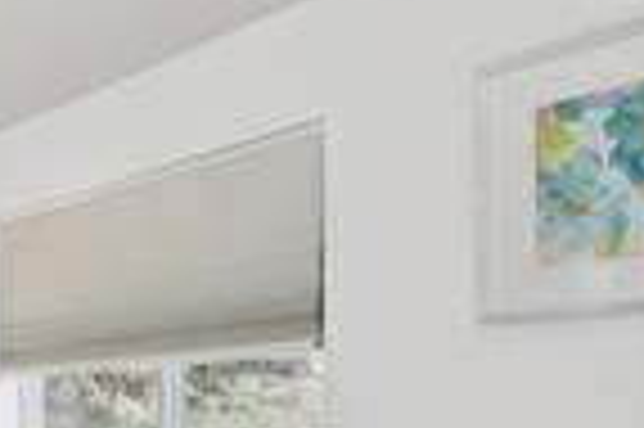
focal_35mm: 67
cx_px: -775
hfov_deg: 16.9
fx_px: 1197
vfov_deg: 19.5
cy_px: 455
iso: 800
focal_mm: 10
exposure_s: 1/20
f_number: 8
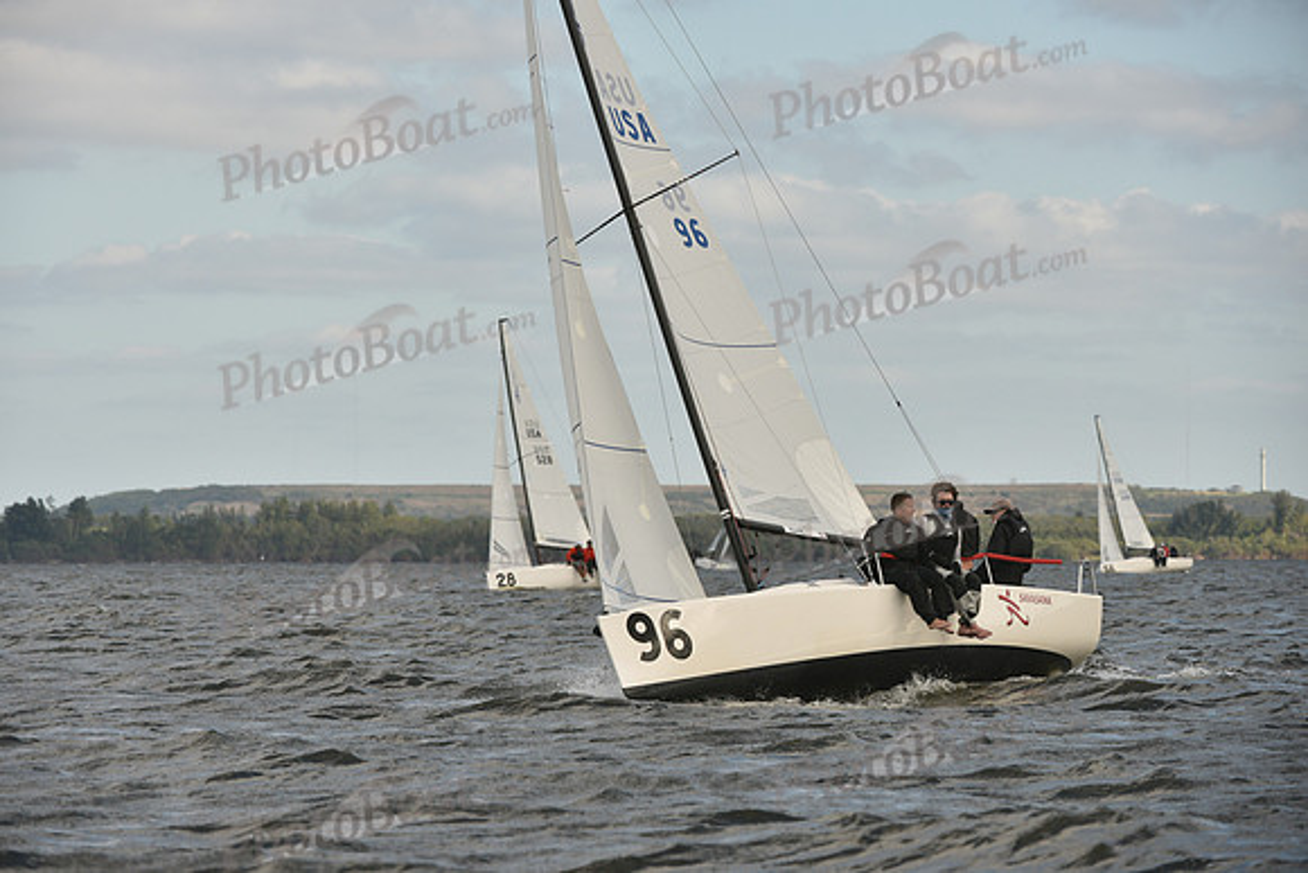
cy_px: 436
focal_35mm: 240
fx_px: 8722
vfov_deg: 5.7
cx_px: 654
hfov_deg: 8.6
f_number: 7.1
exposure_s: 1/1000
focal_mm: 240
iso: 320
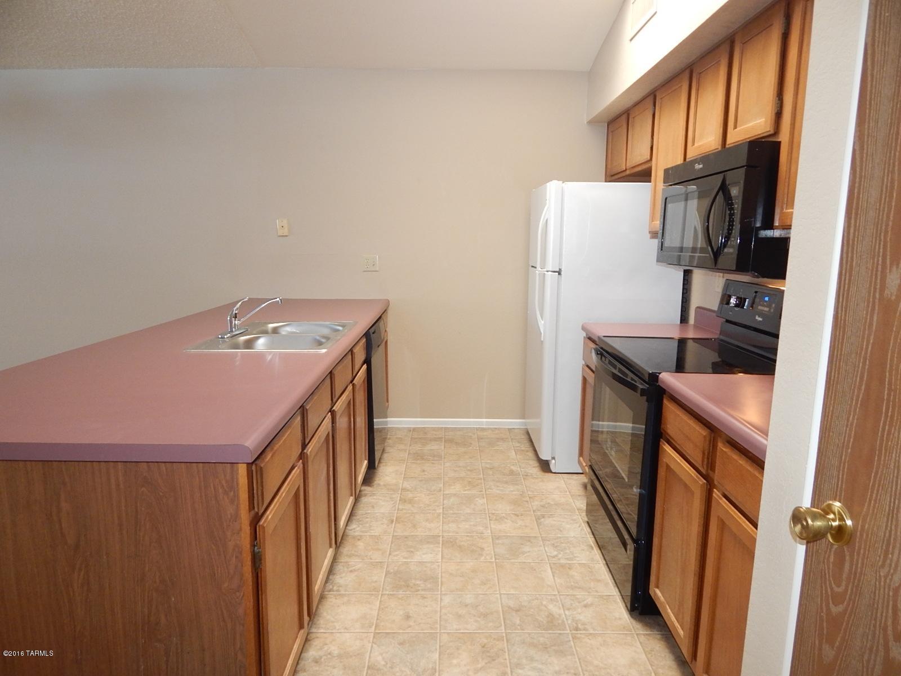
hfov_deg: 76.4
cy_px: 338
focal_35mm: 22
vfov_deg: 61.1
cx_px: 450
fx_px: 573
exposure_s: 1/30
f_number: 3
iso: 200
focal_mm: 4
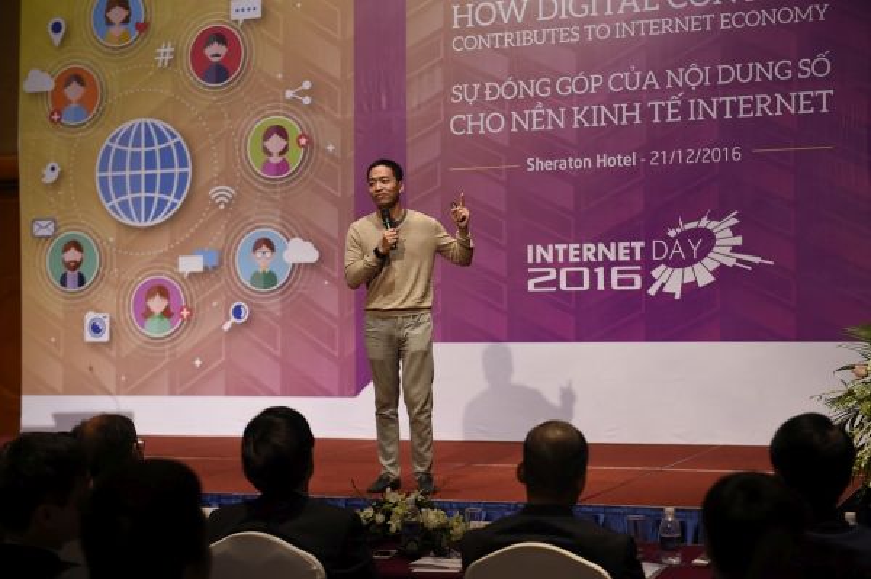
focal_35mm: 62
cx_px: 436
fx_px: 1499
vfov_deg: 21.9
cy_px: 290
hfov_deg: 32.4
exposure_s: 1/200
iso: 2000
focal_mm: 62
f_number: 3.2
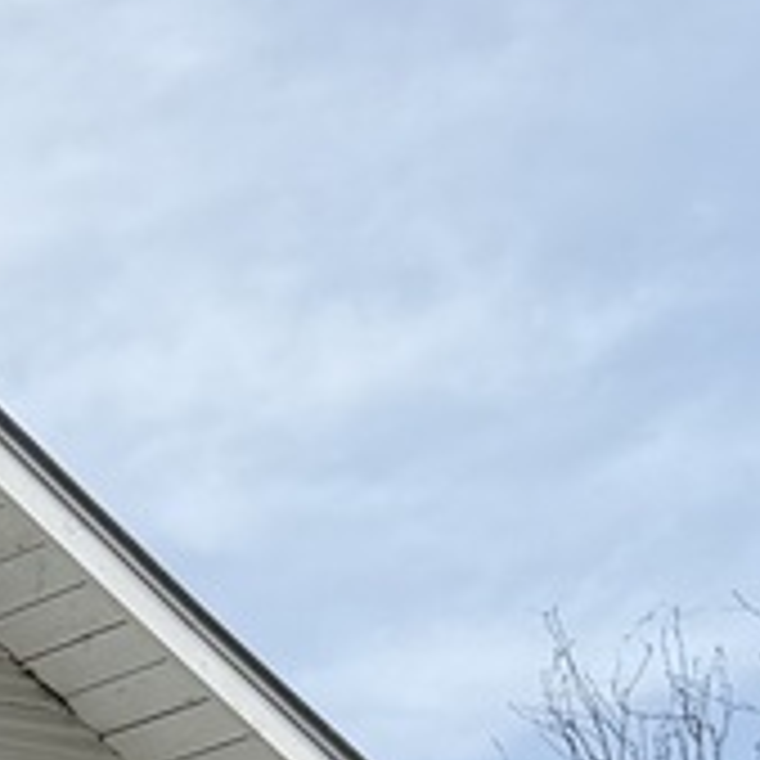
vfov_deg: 8.6
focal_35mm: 181
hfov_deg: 9.2
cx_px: -675
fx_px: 4496
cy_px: 1997
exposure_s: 1/5319
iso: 80
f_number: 1.78
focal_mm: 6.76
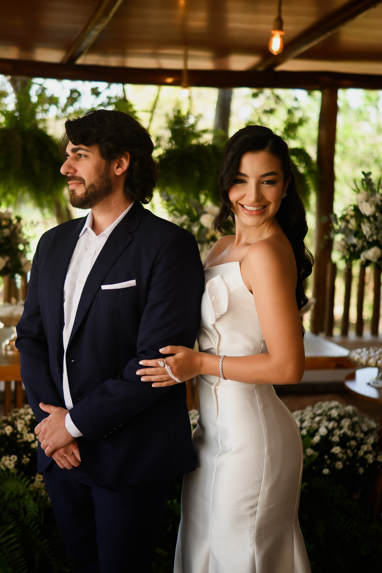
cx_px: 191
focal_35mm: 50
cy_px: 286
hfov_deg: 27.3
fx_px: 788
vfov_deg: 40.0
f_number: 1.4
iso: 100
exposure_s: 1/400
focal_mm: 33
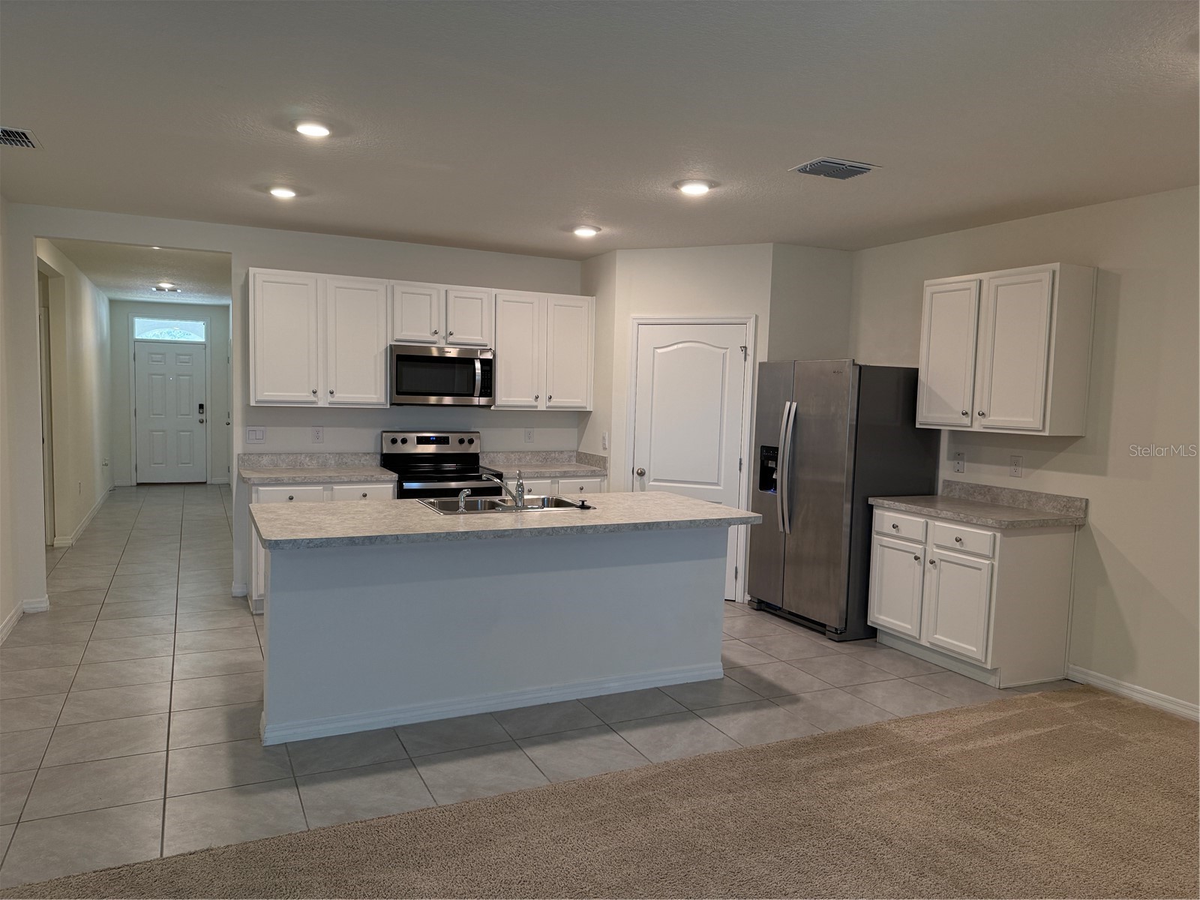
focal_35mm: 24
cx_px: 600
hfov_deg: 71.6
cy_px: 450
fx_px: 832
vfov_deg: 56.8
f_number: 1.78
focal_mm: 6.76
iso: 200
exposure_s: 1/124
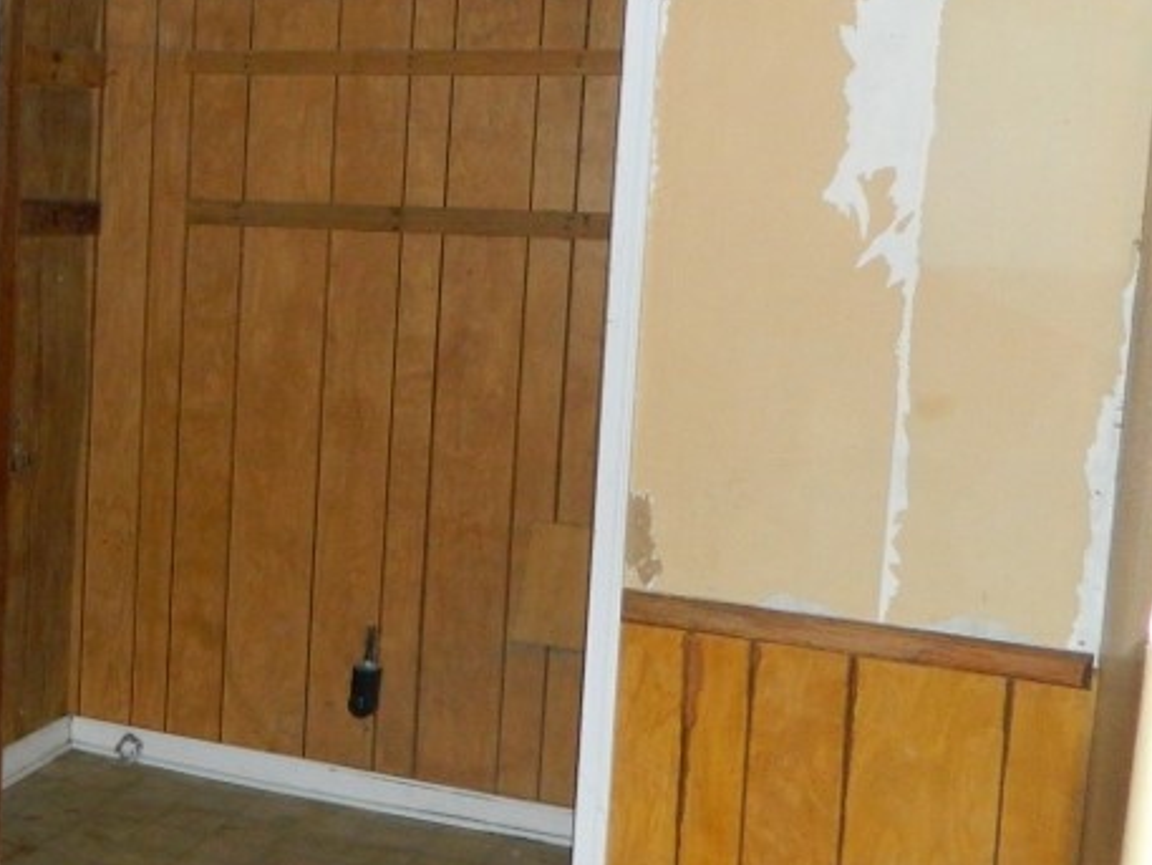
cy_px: 409
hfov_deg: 31.6
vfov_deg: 26.1
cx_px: -18
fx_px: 1864
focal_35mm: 56
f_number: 3.1
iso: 250
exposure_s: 1/30
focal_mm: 4.5
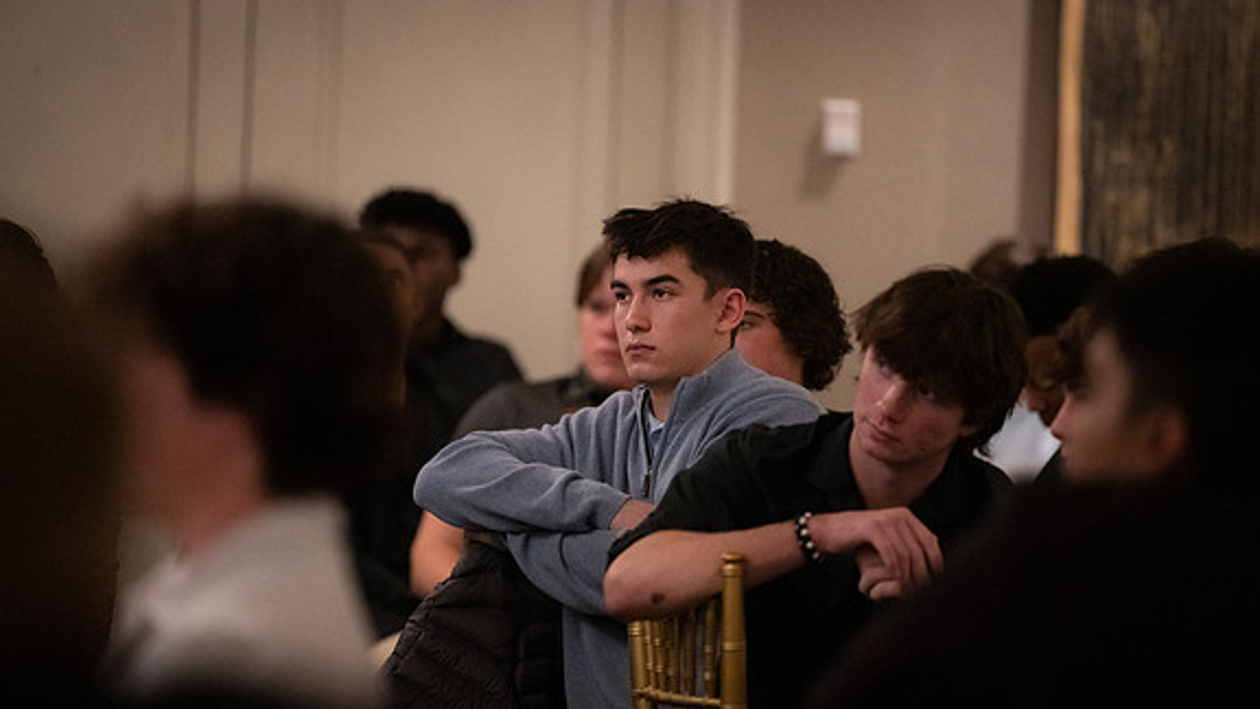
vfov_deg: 5.8
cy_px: 384
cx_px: 628
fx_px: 7050
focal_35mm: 211
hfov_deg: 10.2
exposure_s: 1/320
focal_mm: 200
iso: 12800
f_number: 2.8
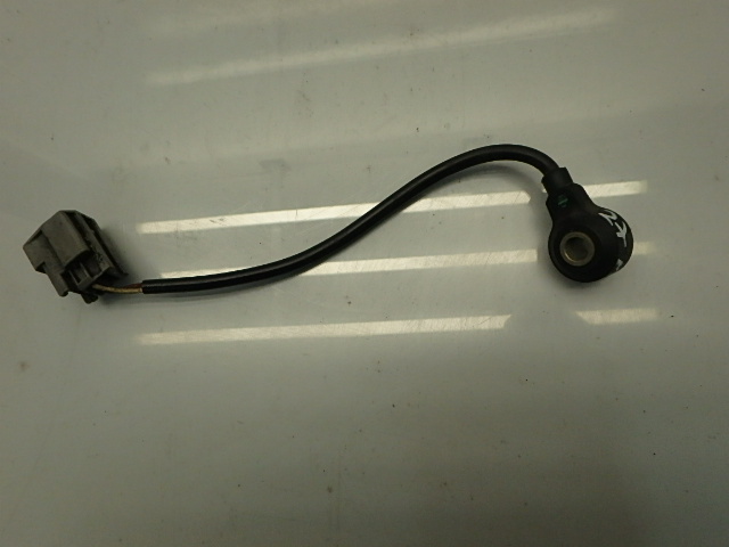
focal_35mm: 25
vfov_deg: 54.9
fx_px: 526
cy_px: 274
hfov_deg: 69.4
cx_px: 364
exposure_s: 1/250
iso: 400
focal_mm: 4.5
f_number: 4.1
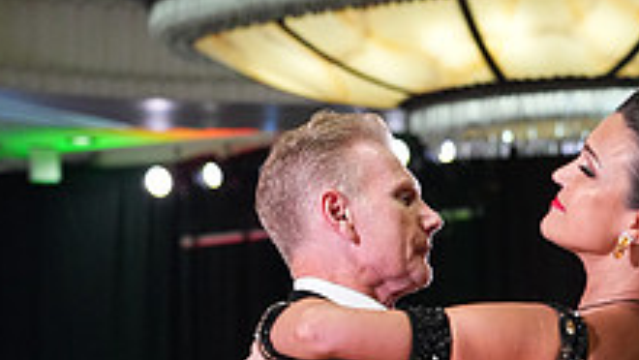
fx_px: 4068
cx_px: 518
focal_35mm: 240
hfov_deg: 9.0
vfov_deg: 5.0
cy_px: 601
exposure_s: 1/400
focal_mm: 87
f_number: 4.5
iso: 6400
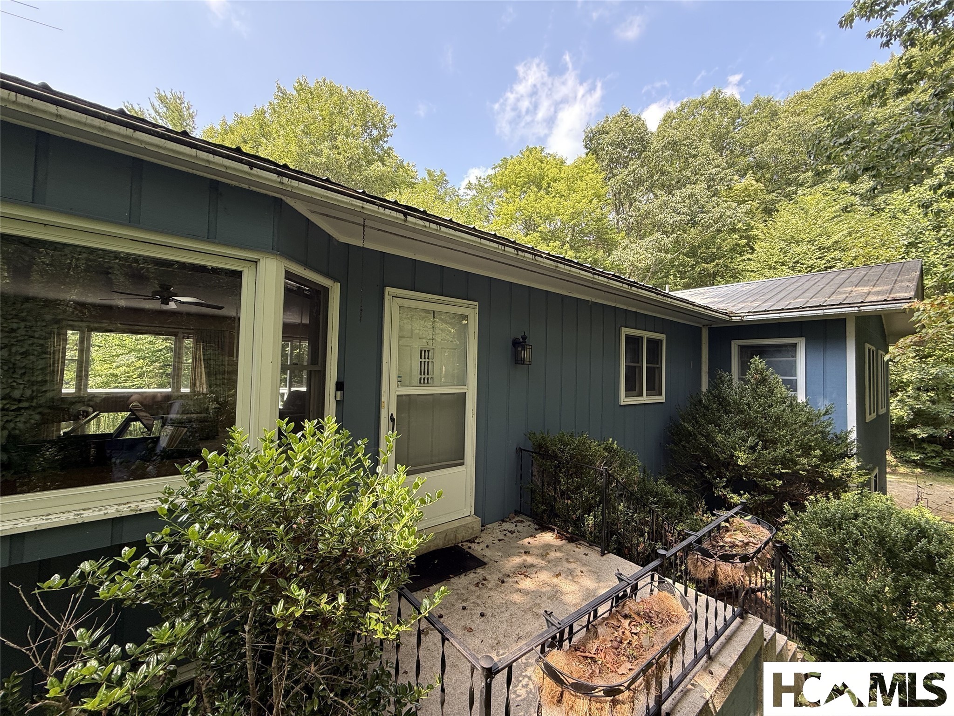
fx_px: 386
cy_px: 358
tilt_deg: +3.0
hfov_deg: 102.1
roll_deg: -2.1
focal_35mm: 14
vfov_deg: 85.7
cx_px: 477
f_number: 2.2
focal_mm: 2.22
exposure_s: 1/120
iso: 64
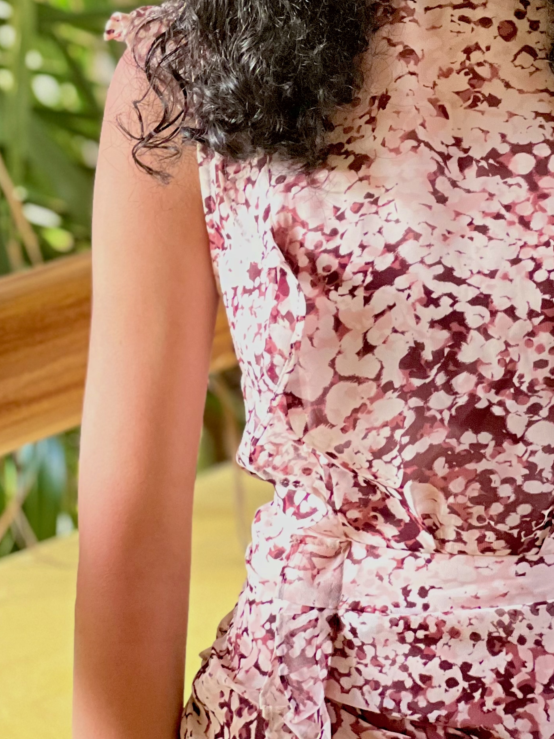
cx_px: 460
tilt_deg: -5.2
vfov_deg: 11.8
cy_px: 18
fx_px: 3541
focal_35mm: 166
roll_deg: +1.5
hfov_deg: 8.9
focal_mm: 9
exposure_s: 1/40
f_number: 2.8
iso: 160
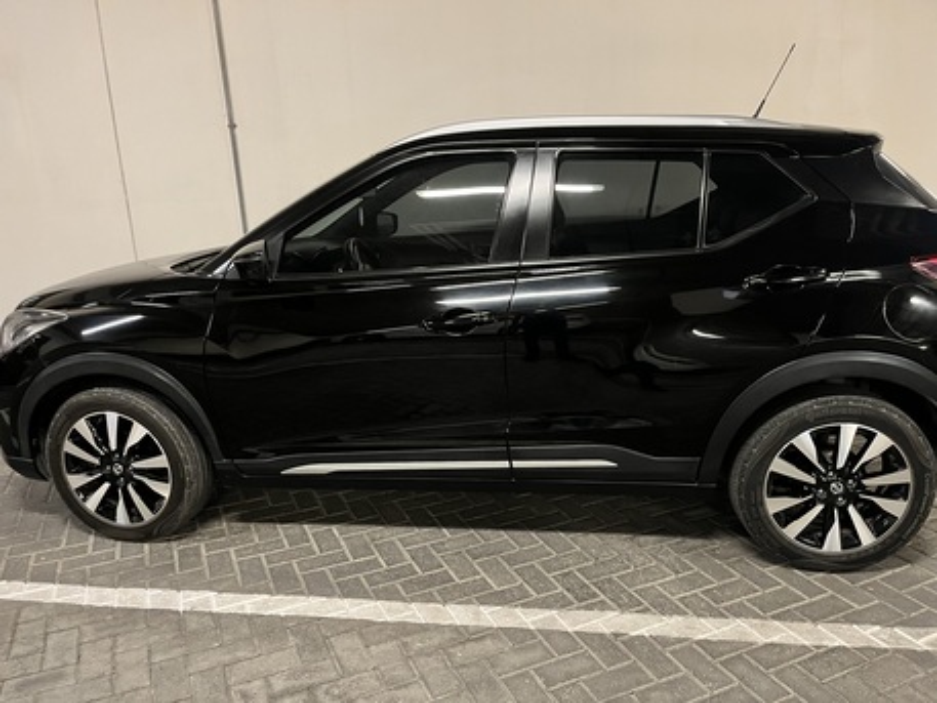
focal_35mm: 26
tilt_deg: -15.5
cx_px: 468
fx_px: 704
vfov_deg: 53.1
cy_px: 352
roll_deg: +1.6
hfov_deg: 67.3
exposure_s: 1/30
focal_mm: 5.1
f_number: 1.6
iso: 640
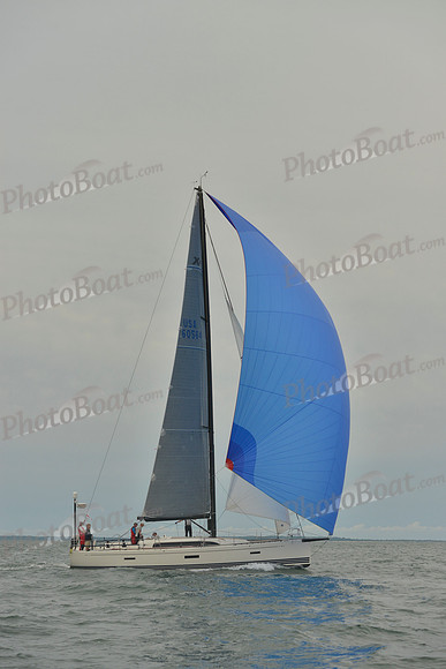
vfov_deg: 28.8
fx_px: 1300
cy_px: 334
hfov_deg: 19.5
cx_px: 223
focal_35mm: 70
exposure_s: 1/1250
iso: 400
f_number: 6.3
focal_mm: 70
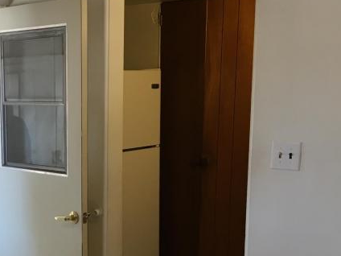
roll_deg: +0.9
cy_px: 237
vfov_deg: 20.5
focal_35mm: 70
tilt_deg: -11.1
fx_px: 690
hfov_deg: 26.8
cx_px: 35
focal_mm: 4.15
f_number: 2.2
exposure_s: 1/30
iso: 50
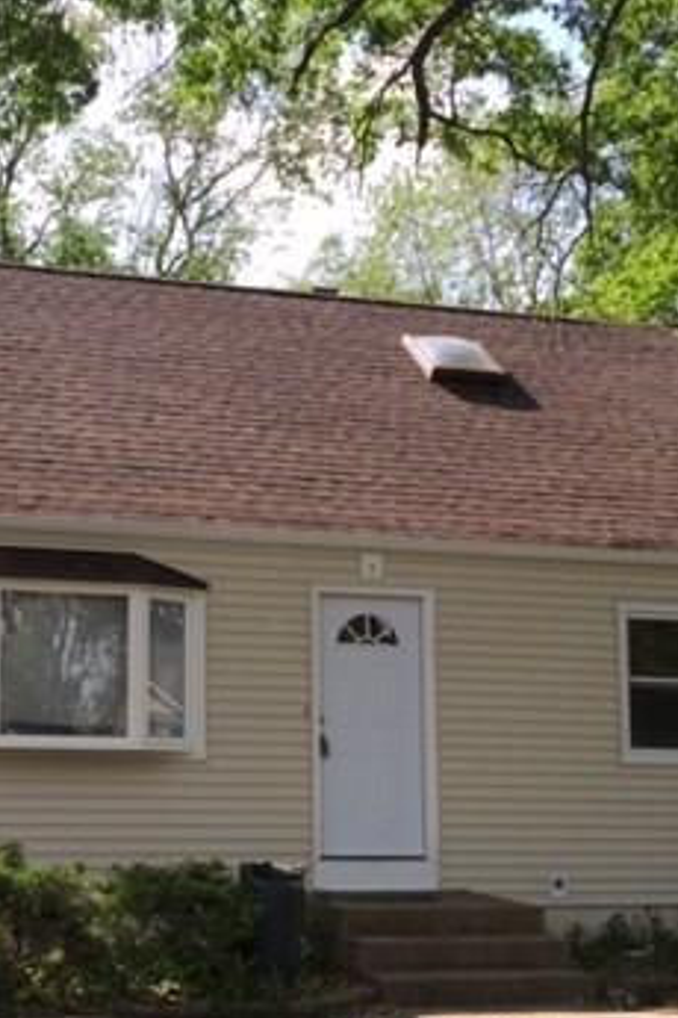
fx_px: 1582
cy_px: 611
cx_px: 159
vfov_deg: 35.5
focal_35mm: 56
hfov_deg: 23.9
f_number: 2.2
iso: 32
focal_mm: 4.15
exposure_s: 1/682
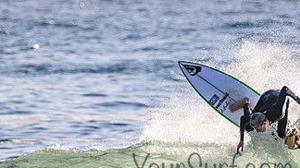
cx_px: 228
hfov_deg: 1.4
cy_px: 159
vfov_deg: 0.8
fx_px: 11920
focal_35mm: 1499
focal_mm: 800
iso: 900
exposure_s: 1/2000
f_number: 11
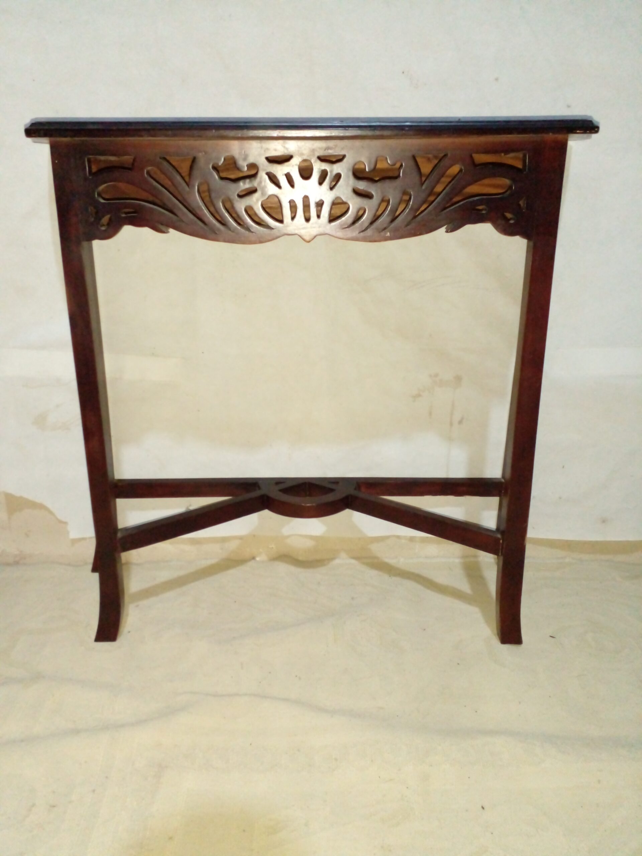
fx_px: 668
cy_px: 428
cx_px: 321
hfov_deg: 51.4
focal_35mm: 27
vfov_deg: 65.3
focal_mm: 3.6
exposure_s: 1/25
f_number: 1.9
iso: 500
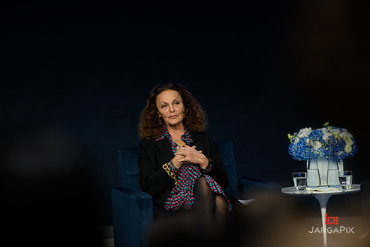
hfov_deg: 10.3
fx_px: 2056
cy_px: 124
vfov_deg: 6.9
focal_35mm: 200
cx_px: 185
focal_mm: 200
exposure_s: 1/200
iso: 1000
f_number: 3.2
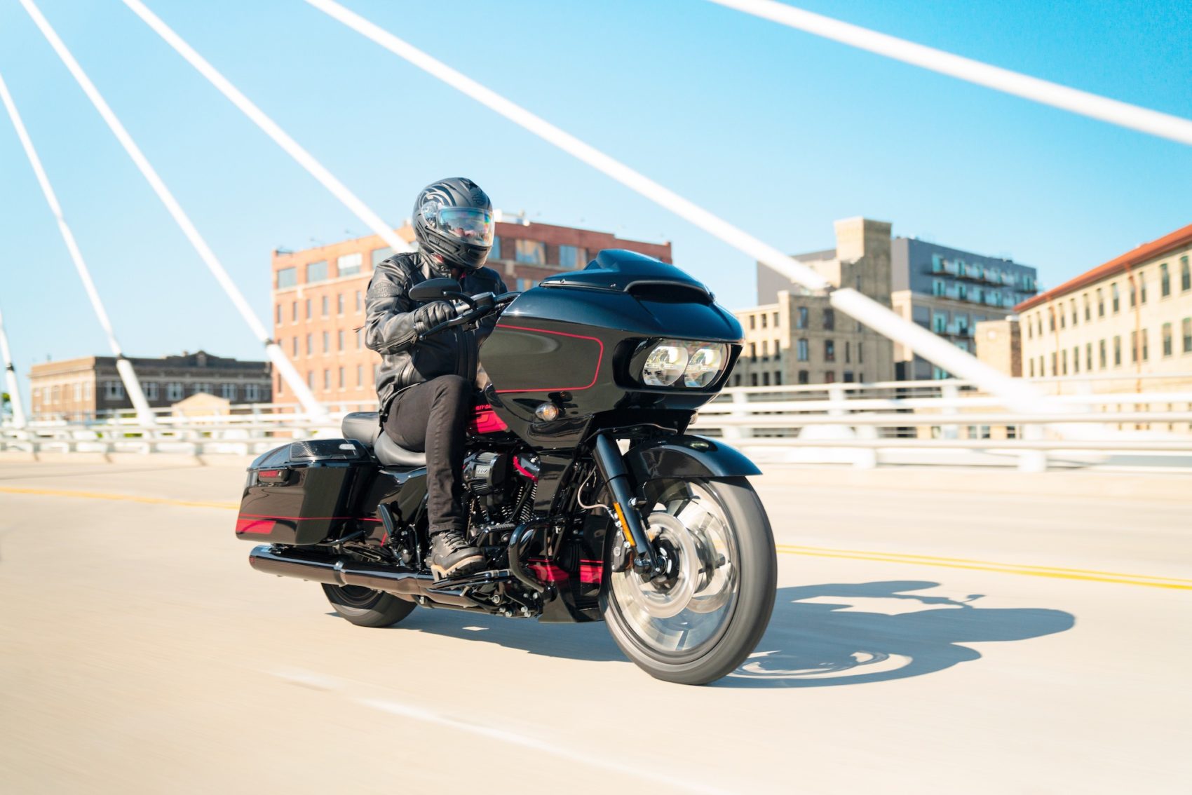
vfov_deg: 31.9
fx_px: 1391
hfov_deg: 46.4
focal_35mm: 42
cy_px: 398
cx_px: 596
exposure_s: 1/80
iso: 800
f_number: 2.8
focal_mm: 42
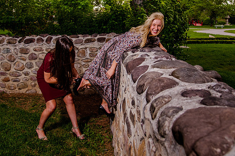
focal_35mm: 37
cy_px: 50
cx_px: 101
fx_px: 241
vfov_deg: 35.5
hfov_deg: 51.7
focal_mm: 24
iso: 1000
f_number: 4
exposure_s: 1/200
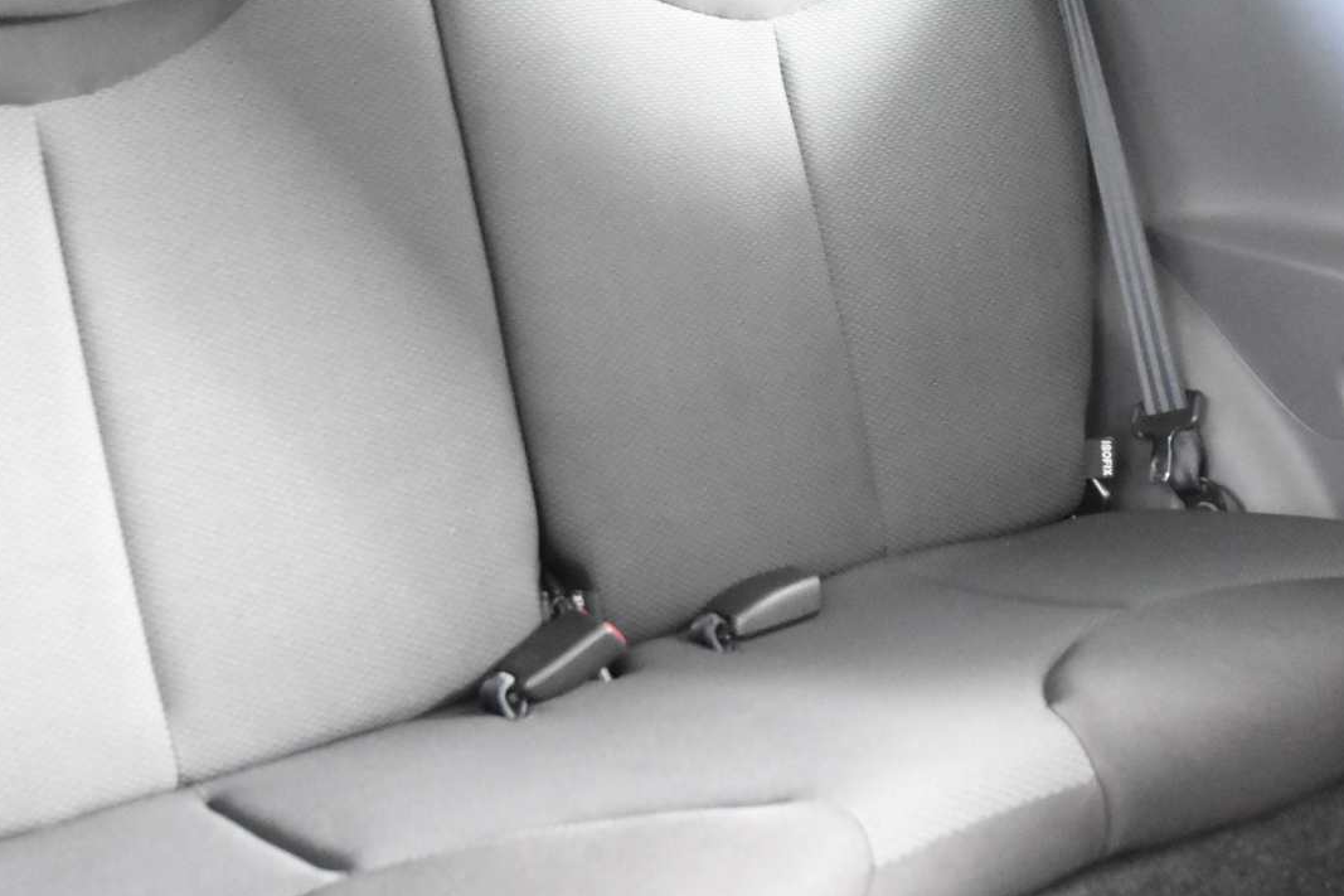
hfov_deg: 36.8
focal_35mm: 54
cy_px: 394
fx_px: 2016
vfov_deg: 25.0
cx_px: 777
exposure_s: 1/30
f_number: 2.8
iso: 10000
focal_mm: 20
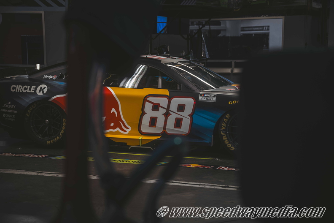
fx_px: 649
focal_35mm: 70
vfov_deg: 19.5
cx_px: 167
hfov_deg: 28.8
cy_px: 112
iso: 200
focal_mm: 70
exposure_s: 1/40
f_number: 2.8
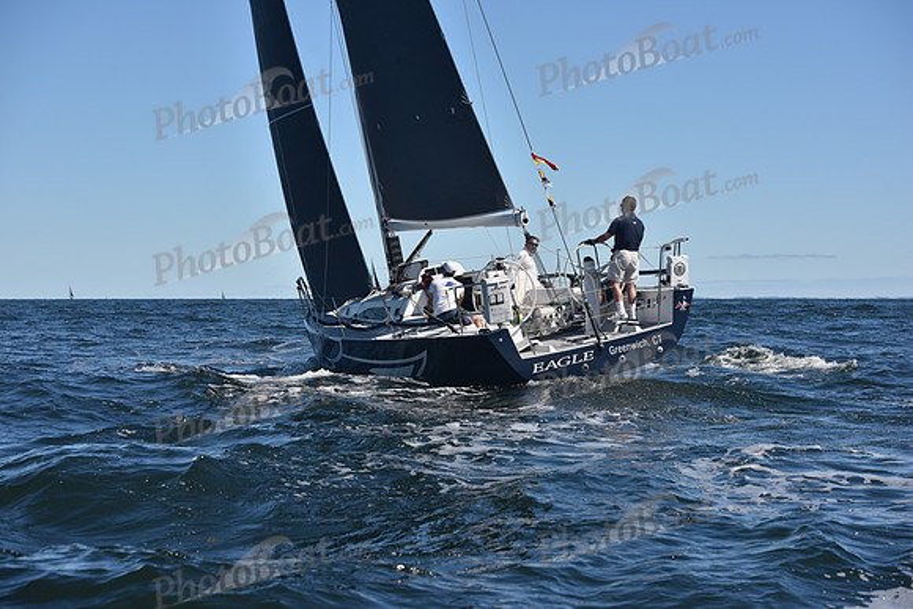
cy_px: 304
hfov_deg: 28.8
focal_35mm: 70
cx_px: 456
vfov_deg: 19.5
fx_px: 1776
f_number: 6.3
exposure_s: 1/800
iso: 200
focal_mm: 70
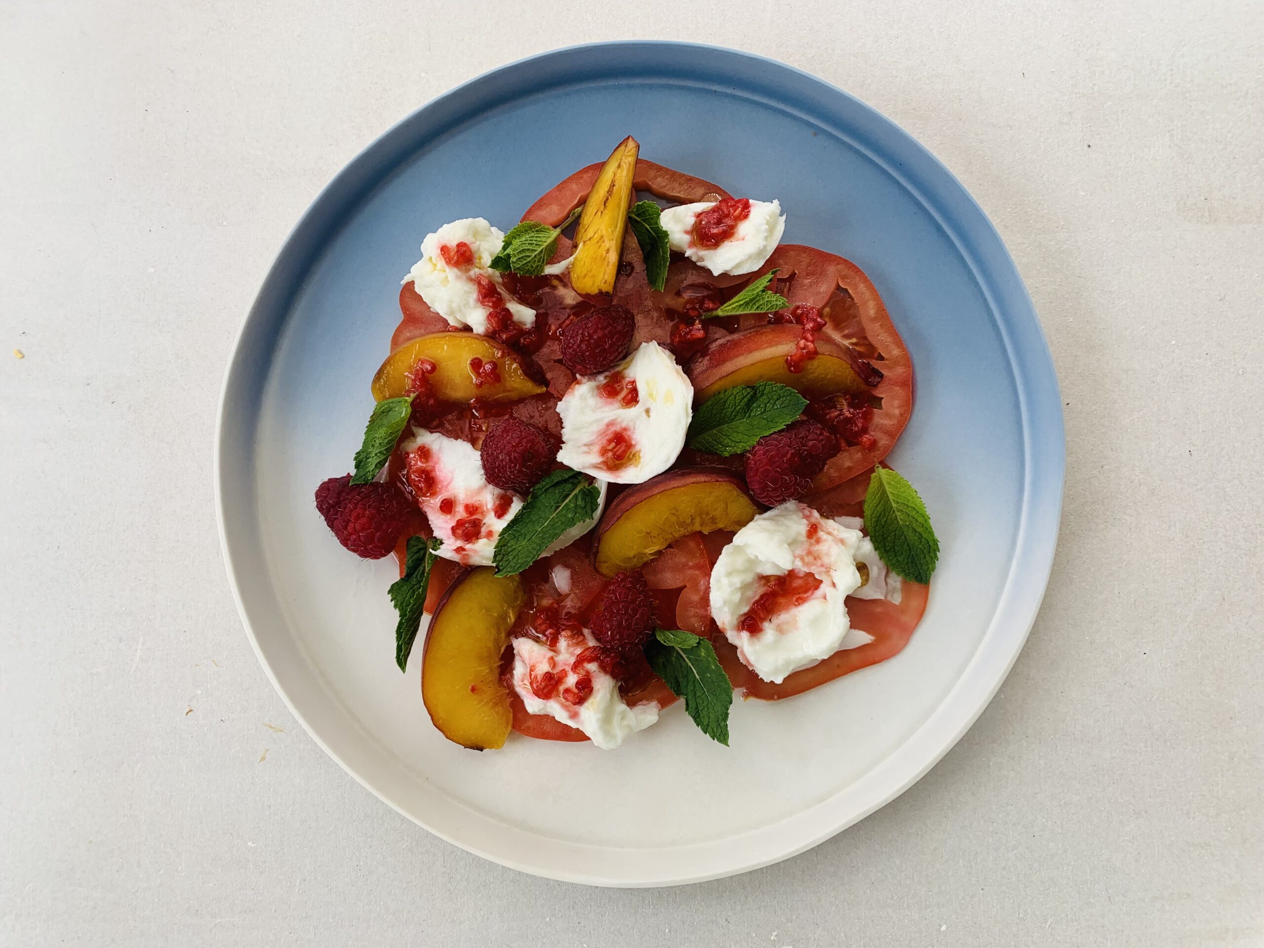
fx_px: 949
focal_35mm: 26
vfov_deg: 53.1
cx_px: 632
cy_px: 474
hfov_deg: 67.3
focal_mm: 4.25
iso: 25
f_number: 1.8
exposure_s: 1/185
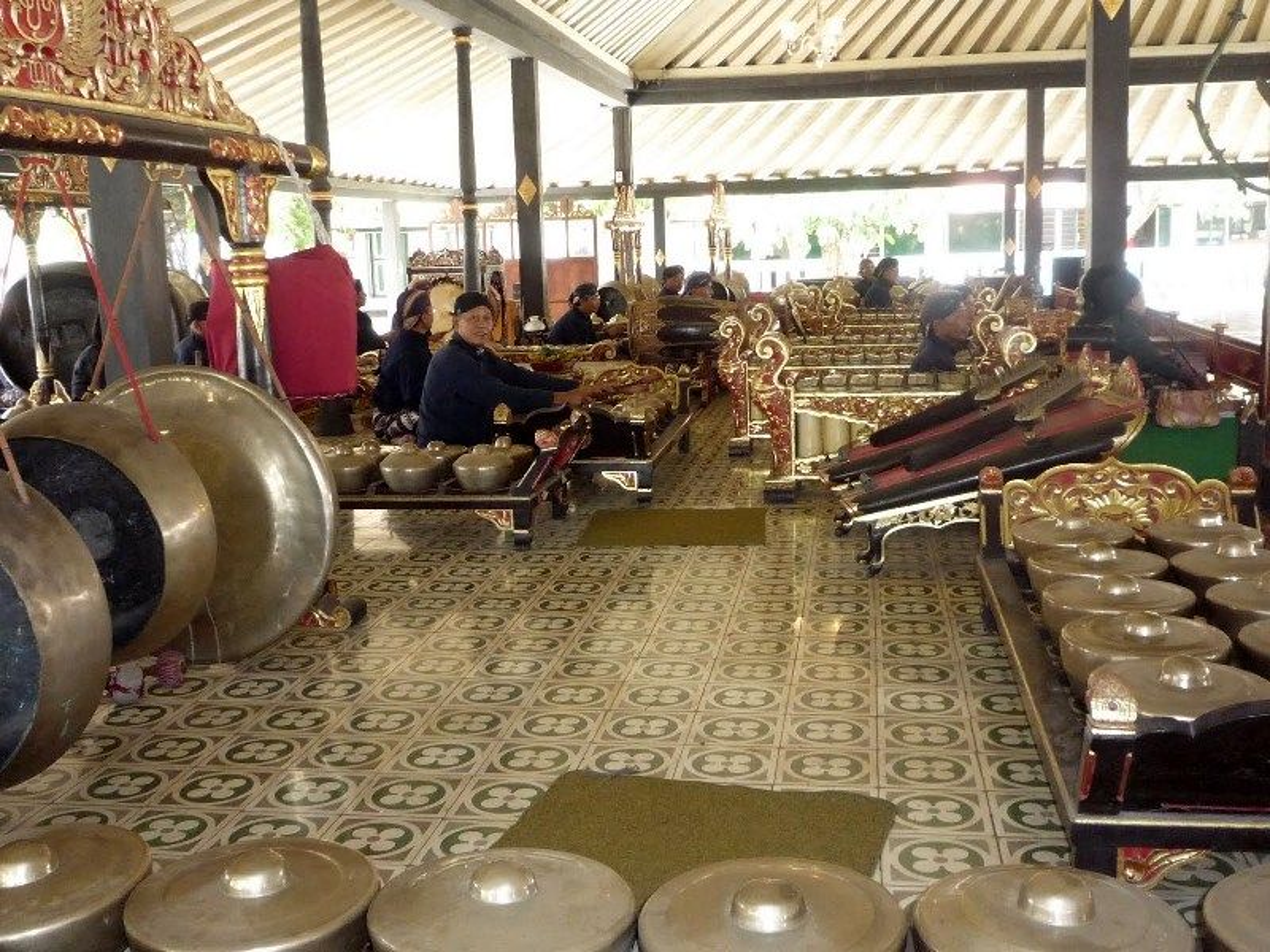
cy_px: 476
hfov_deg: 50.1
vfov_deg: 38.7
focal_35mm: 37
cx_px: 635
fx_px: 1357
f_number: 2.8
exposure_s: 1/30
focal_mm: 4.5
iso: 250
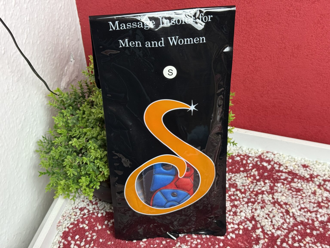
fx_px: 458
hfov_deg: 39.7
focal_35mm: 48
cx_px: 165
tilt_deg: -44.6
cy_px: 124
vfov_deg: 30.3
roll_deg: +0.9
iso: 125
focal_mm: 6.76
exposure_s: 1/50
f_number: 1.78
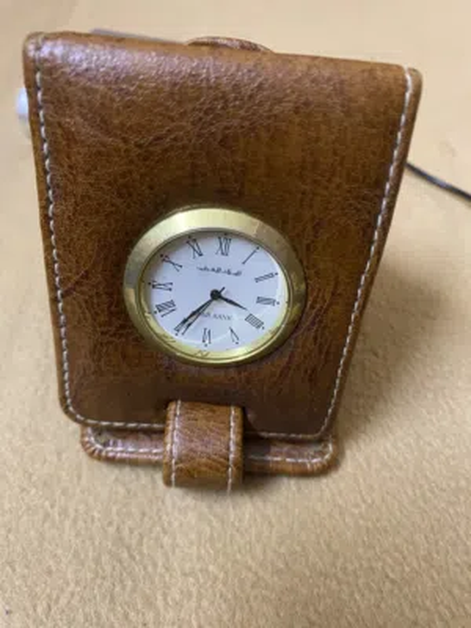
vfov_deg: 69.4
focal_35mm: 25
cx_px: 236
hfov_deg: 54.9
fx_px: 454
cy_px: 314
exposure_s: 1/33
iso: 500
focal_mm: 4.25
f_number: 1.8
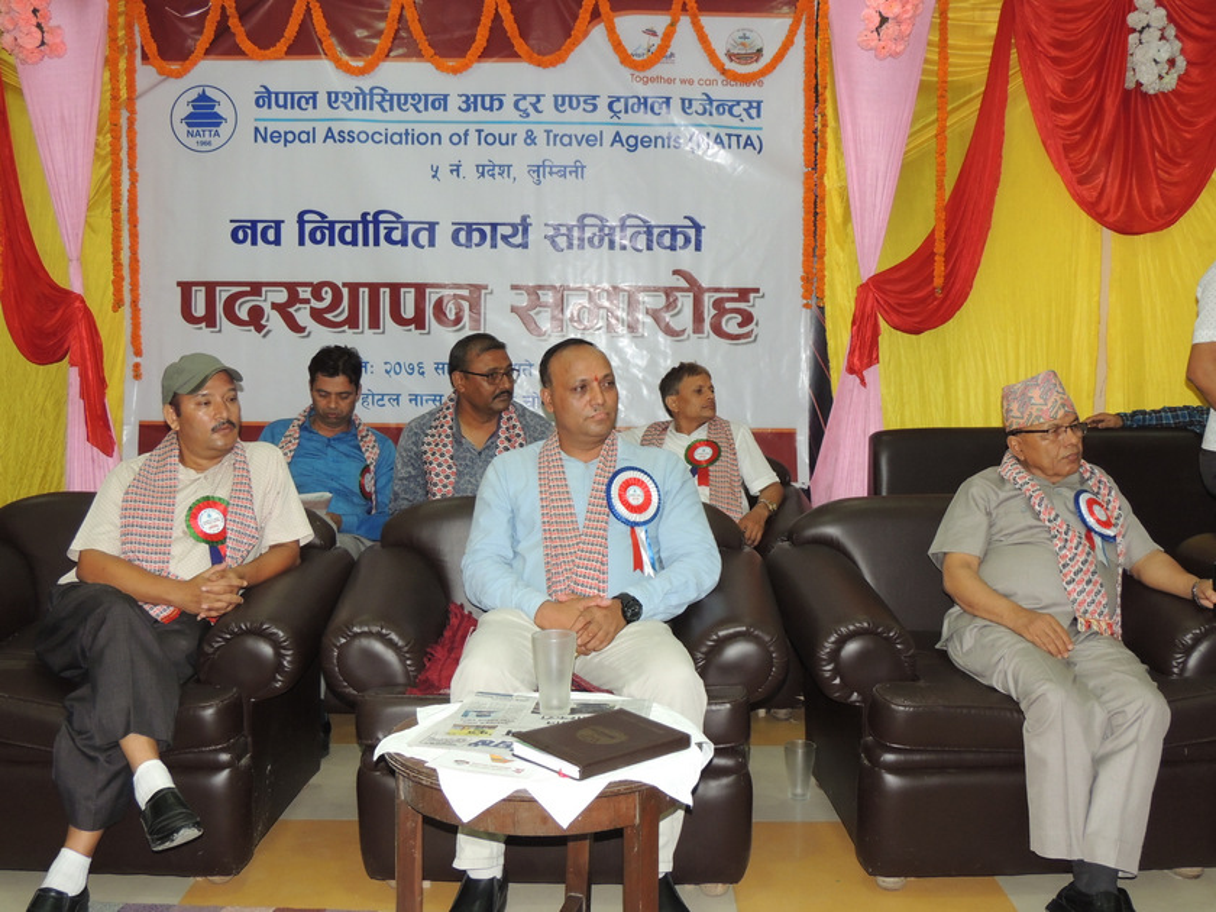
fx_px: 1405
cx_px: 608
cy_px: 456
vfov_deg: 36.0
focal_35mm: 40
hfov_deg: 46.8
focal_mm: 7.1
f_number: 3.3
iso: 360
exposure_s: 1/30
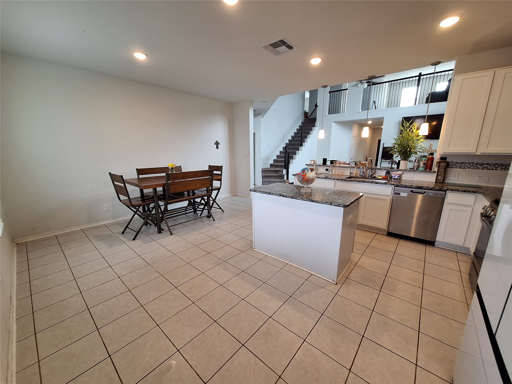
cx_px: 256
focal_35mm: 13
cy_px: 192
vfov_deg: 89.9
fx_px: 192
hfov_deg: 106.2
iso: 100
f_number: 2.2
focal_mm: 1.74
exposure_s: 1/40
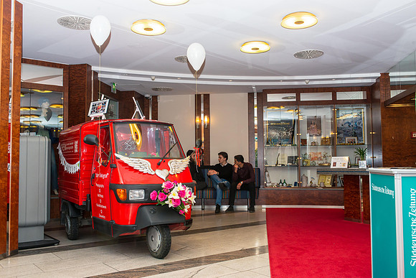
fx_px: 405
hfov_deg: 54.4
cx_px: 208
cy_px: 139
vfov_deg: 37.9
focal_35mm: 35
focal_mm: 35
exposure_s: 1/60
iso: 1000
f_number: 7.1
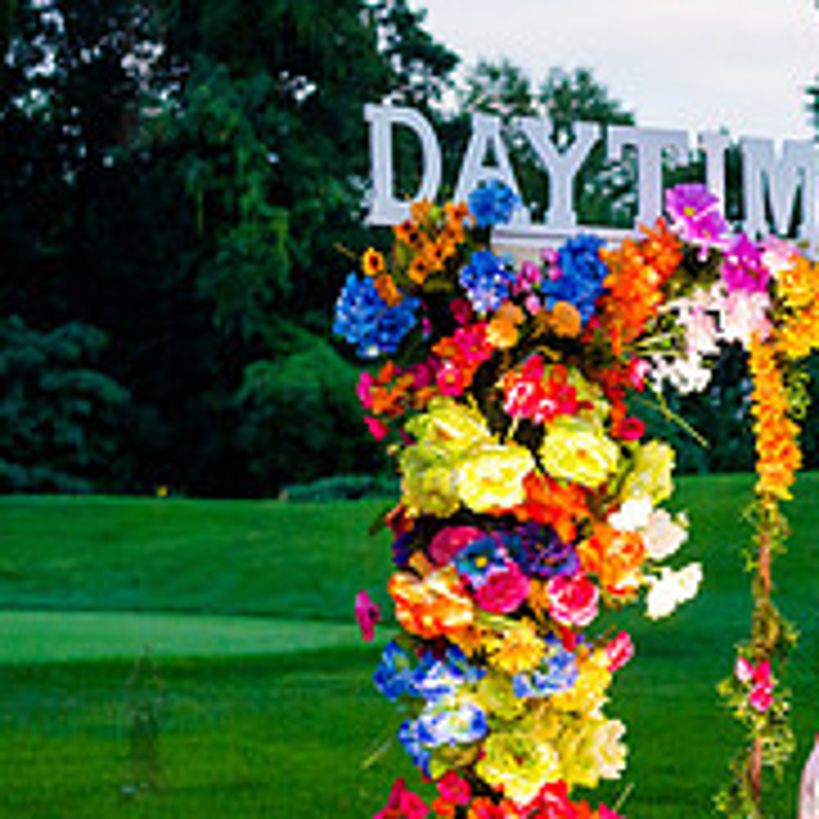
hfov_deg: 17.4
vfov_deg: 18.0
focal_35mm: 95
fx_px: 2543
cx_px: 1012
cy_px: 722
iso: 2000
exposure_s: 1/1000
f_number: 3.5
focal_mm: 35
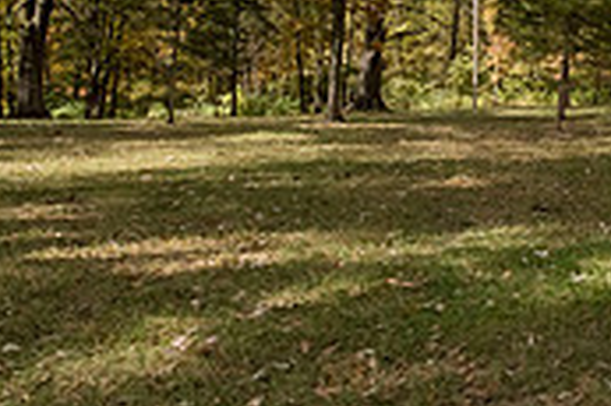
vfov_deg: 28.0
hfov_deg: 28.5
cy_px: 76
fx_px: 797
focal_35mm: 47
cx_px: 901
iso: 800
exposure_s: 1/400
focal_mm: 14
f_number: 9
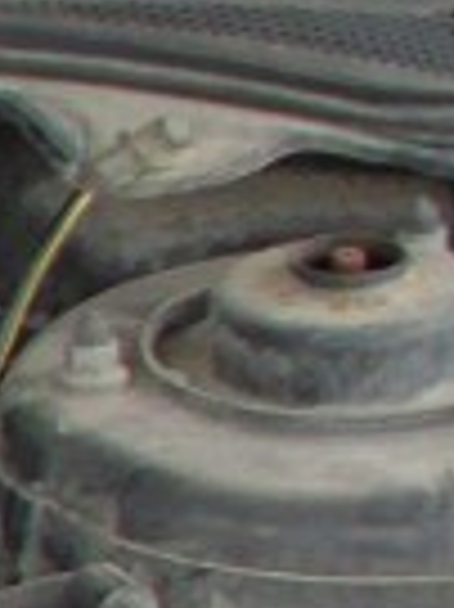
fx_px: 6323
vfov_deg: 5.3
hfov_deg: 3.8
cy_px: 1441
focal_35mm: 361
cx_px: -1663
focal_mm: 6.3
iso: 100
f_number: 2.9
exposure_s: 1/60
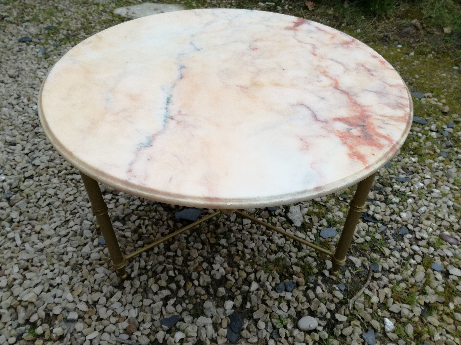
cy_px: 172
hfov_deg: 65.3
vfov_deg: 51.4
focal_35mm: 27
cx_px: 230
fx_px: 360
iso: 50
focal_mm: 3.79
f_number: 2
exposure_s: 1/234
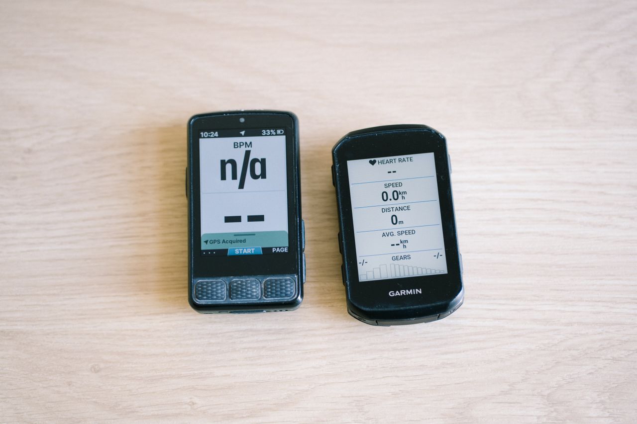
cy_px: 212
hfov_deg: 23.9
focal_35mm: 85
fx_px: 1504
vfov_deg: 16.1
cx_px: 318
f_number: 2.8
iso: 800
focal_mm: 85
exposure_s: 1/125
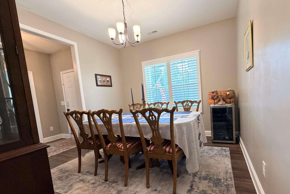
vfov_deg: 70.1
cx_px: 165
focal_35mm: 17
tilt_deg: -5.1
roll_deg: +5.3
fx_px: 137
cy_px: 111
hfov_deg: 92.7
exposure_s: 1/60
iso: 250
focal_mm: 2.22
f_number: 2.2
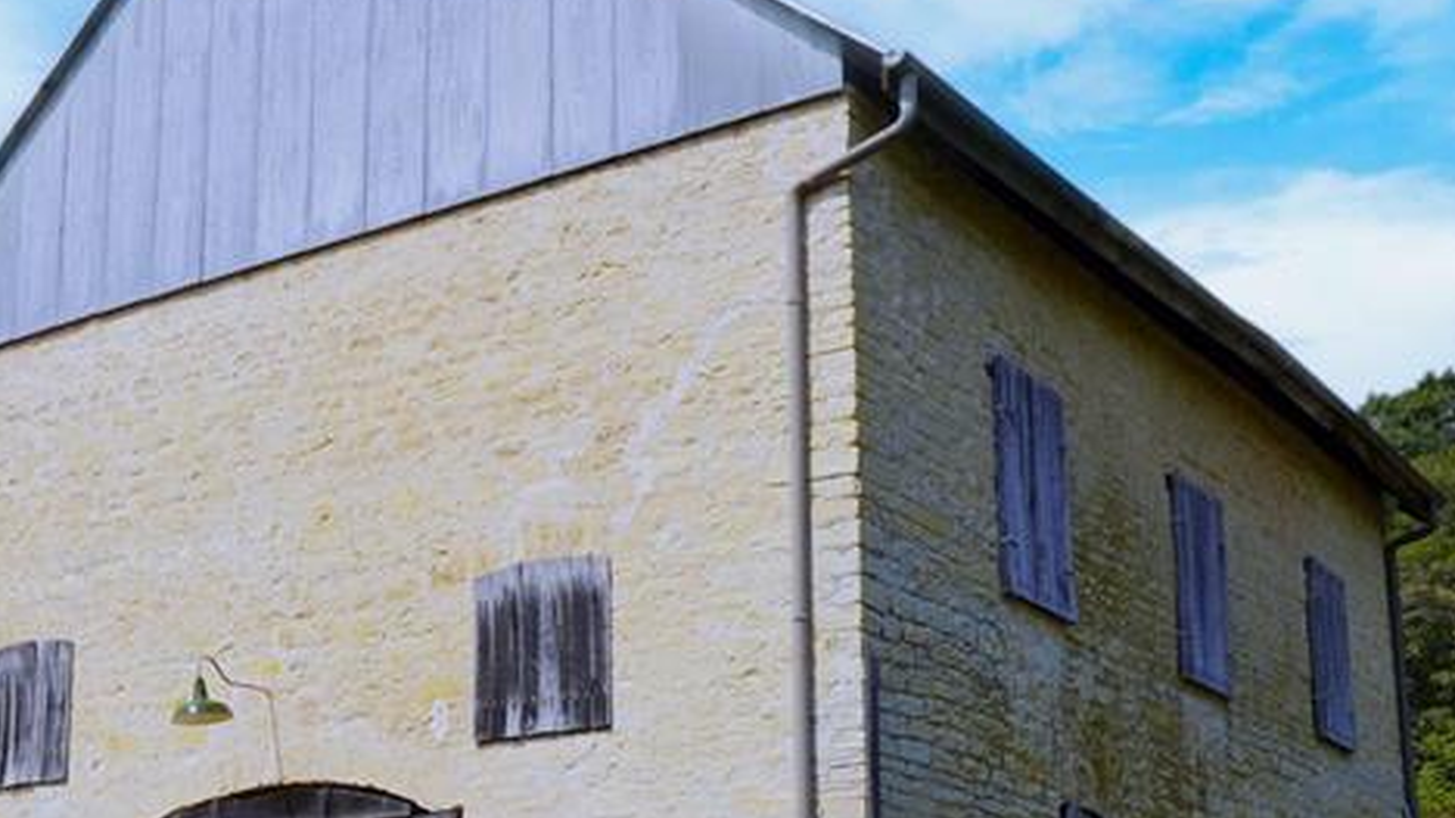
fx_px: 2121
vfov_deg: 21.6
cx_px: 382
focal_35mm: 55
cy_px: 616
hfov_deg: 37.0
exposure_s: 1/250
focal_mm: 16
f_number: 10
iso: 100
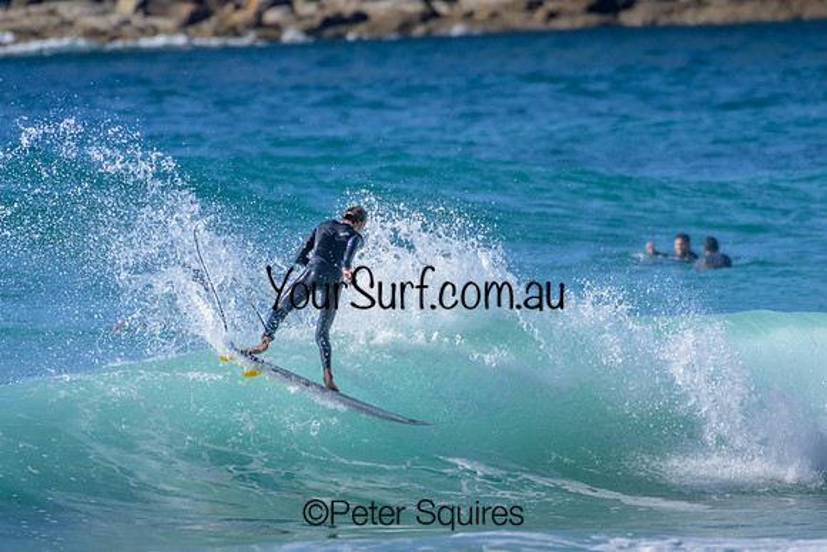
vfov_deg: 1.4
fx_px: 22977
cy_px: 276
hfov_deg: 2.1
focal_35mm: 1000
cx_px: 414
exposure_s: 1/2000
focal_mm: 1000
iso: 1100
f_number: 11
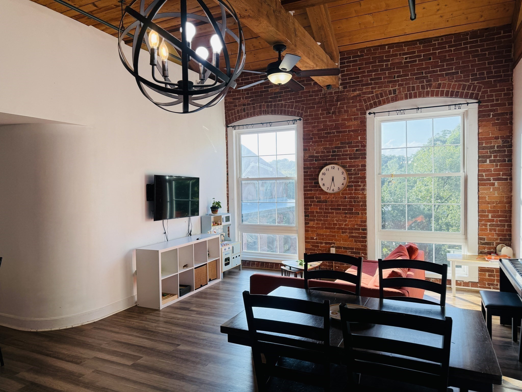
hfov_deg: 71.6
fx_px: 362
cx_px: 261
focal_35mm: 24
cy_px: 196
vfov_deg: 56.8
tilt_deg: -1.0
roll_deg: +0.7
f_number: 1.78
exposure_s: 1/377
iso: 100
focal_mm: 6.76
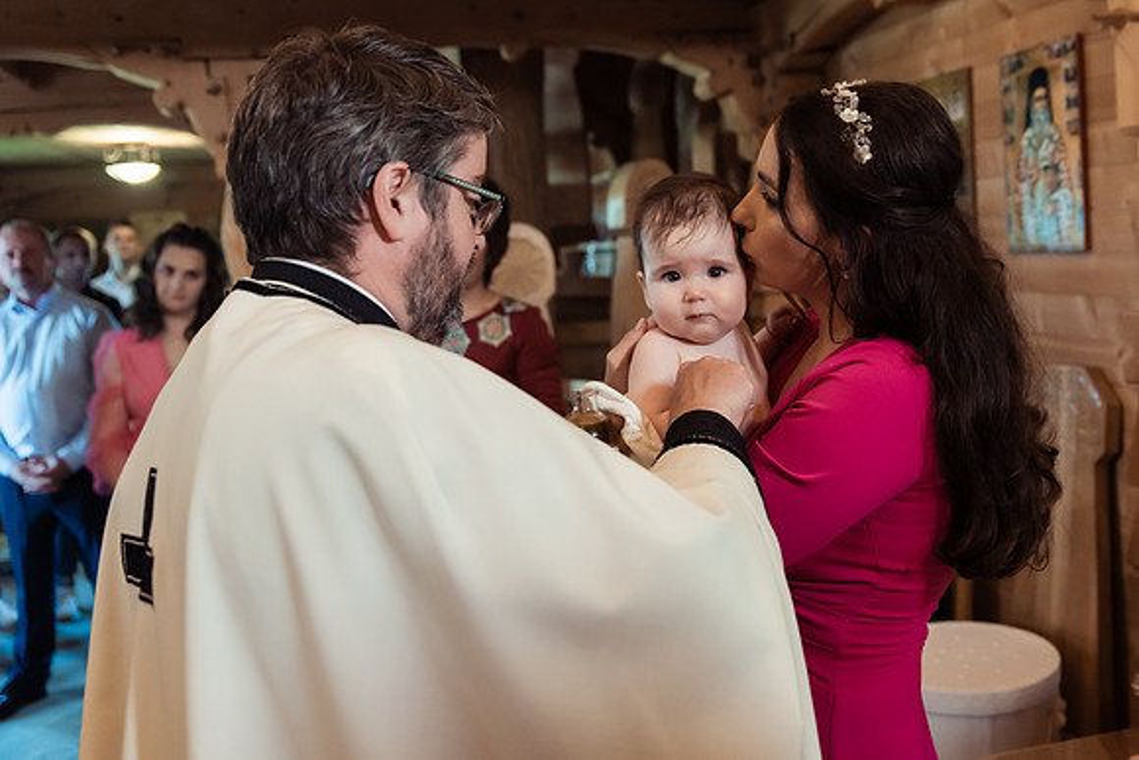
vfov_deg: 34.7
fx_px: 1213
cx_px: 692
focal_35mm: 38
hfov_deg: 49.9
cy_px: 317
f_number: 2.8
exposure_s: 1/125
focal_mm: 31
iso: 1250
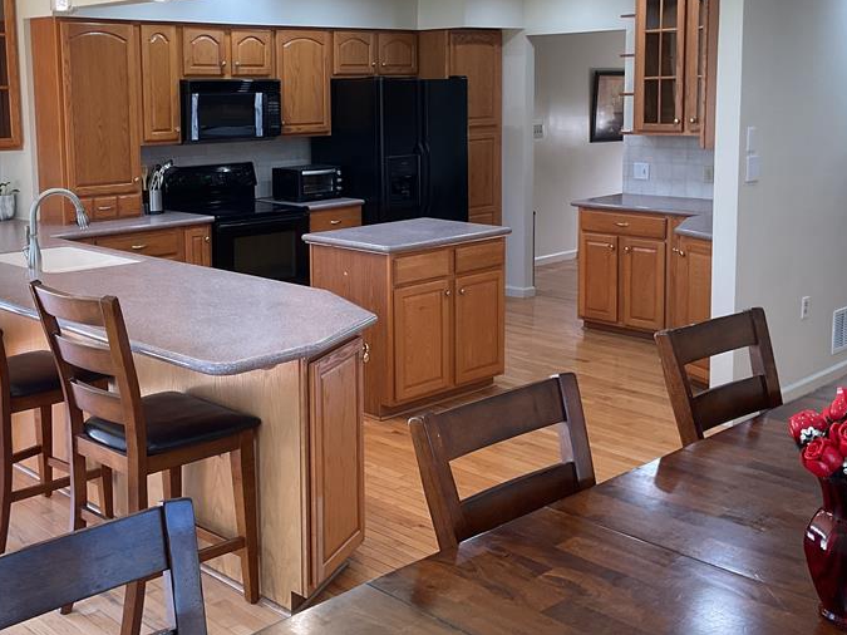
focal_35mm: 44
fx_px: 1076
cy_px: 216
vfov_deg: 32.6
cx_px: 331
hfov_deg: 42.7
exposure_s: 1/60
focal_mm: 3
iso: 50
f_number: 1.8
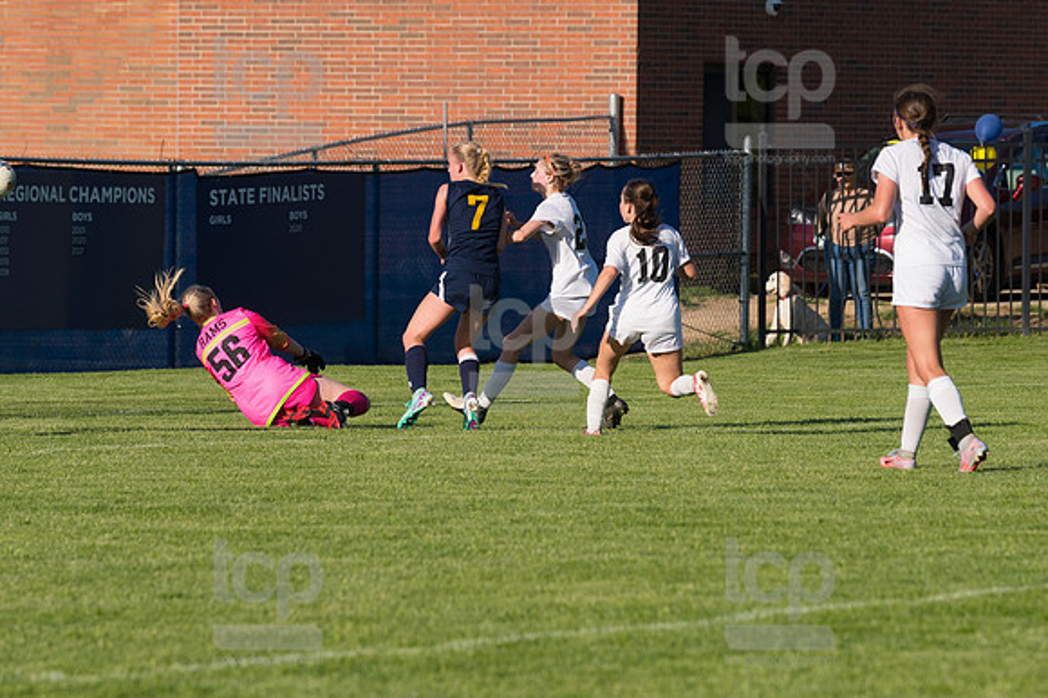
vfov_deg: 4.6
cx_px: 524
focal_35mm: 300
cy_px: 349
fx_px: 8728
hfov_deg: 6.9
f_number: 5.6
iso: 250
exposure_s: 1/1600
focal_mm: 200
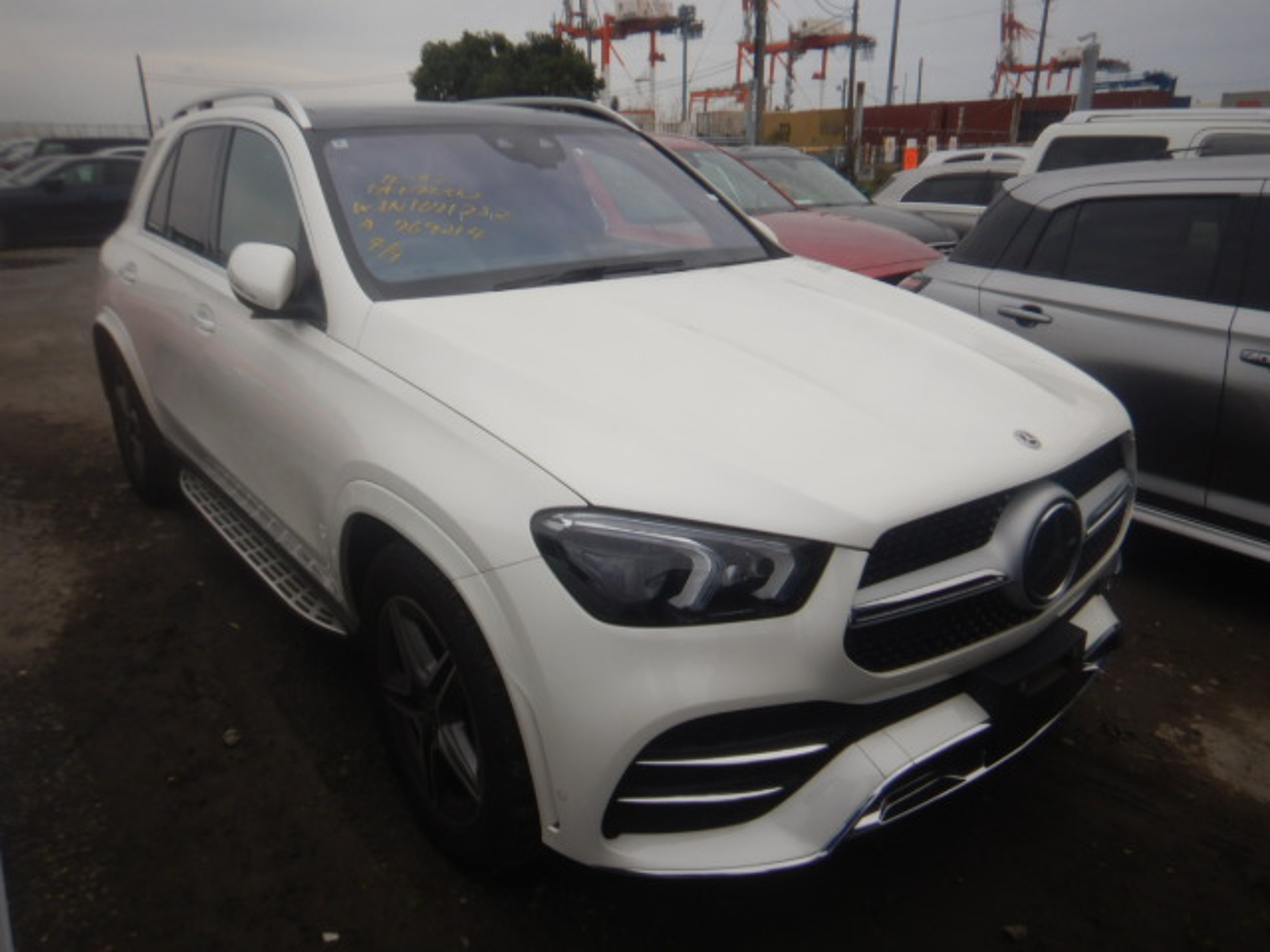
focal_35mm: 24
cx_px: 635
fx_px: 881
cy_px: 476
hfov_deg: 71.6
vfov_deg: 56.8
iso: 125
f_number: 2.8
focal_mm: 4.3
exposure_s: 1/400
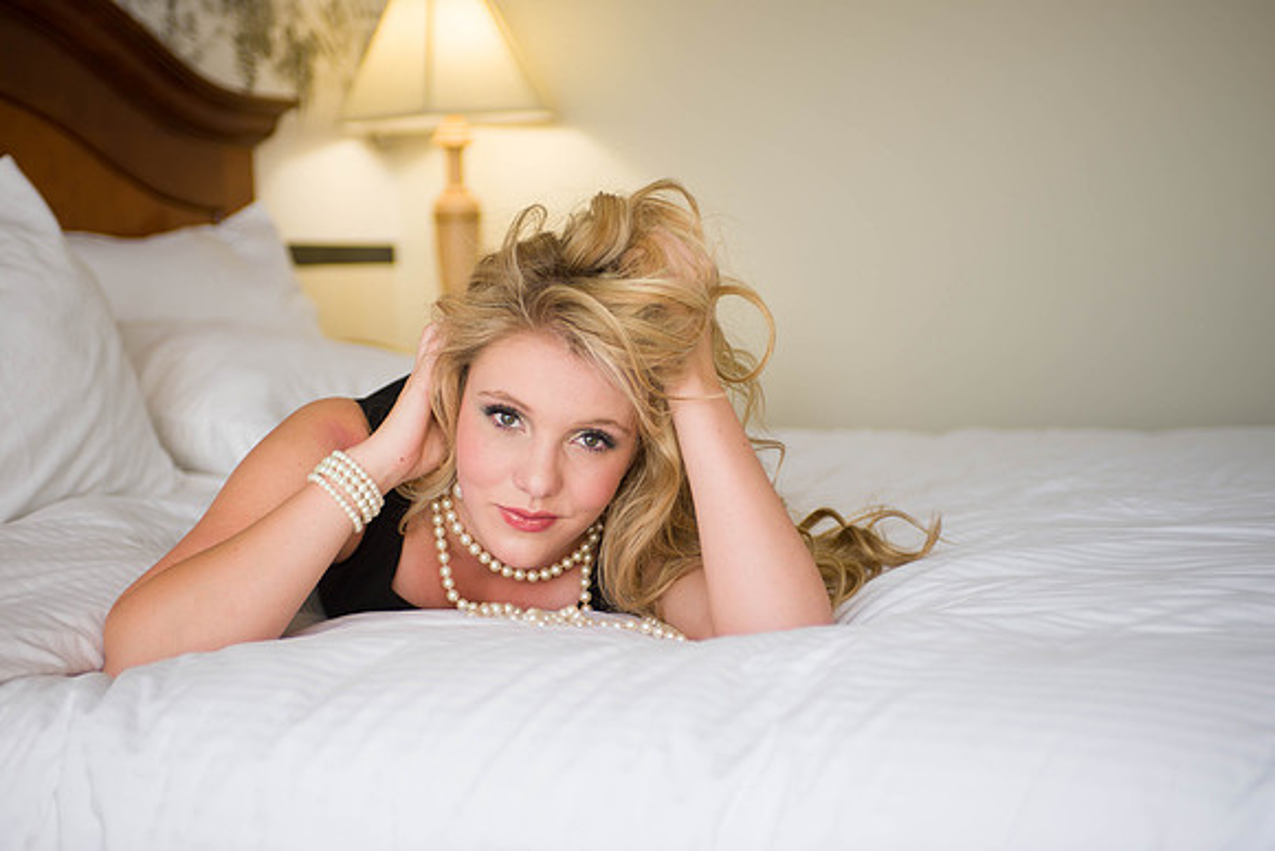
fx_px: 1842
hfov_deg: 38.2
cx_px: 638
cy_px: 426
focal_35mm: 52
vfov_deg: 26.0
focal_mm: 52
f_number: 2.8
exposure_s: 1/125
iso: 320
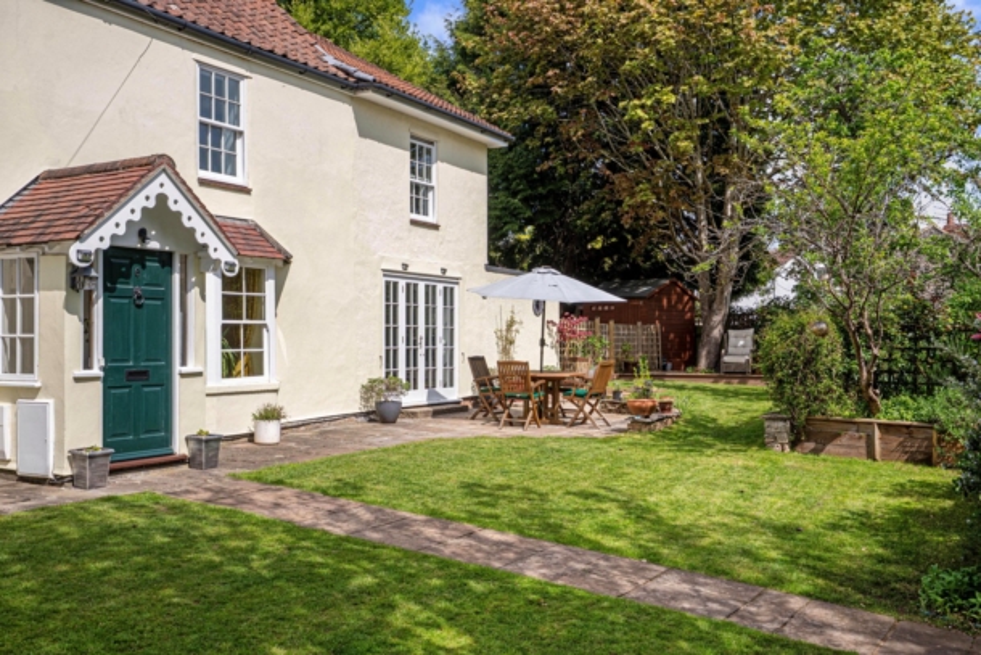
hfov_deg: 54.4
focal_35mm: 35
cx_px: 490
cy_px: 328
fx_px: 954
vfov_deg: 37.9
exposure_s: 1/500
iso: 160
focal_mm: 35
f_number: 7.1
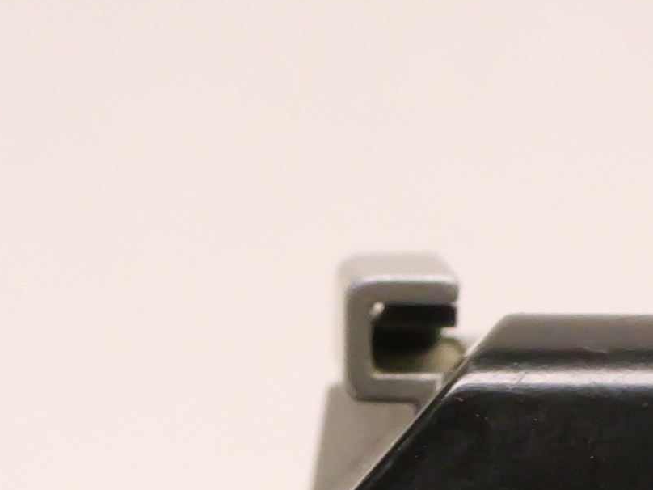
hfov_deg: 4.6
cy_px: 1627
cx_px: 331
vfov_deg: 3.4
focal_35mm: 429
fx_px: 8093
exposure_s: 1/60
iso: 1600
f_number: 8
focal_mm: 30
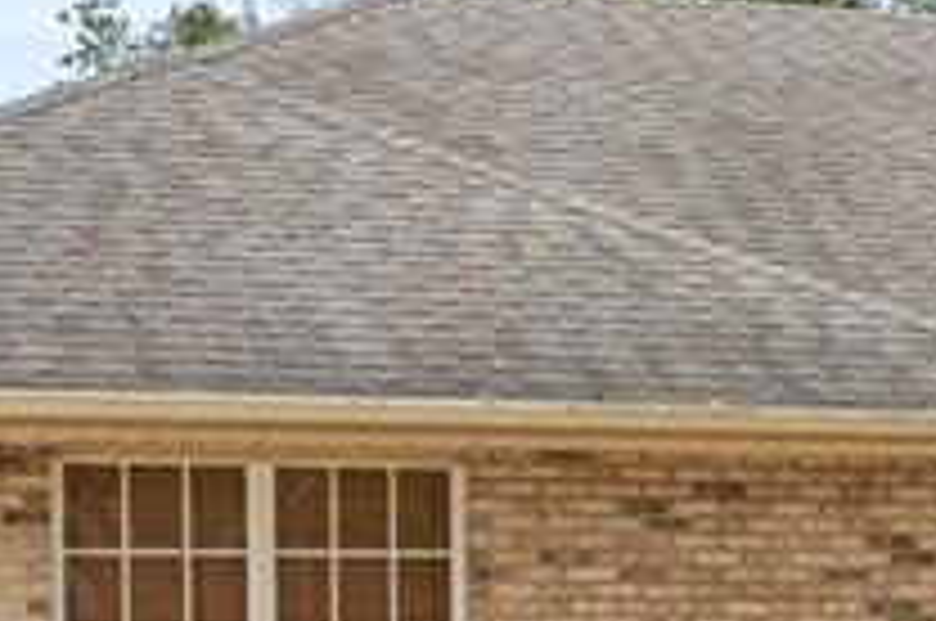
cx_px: 1323
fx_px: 3582
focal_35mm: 138
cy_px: 752
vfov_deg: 9.8
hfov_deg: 14.1
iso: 800
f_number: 9
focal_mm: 28
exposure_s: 1/400
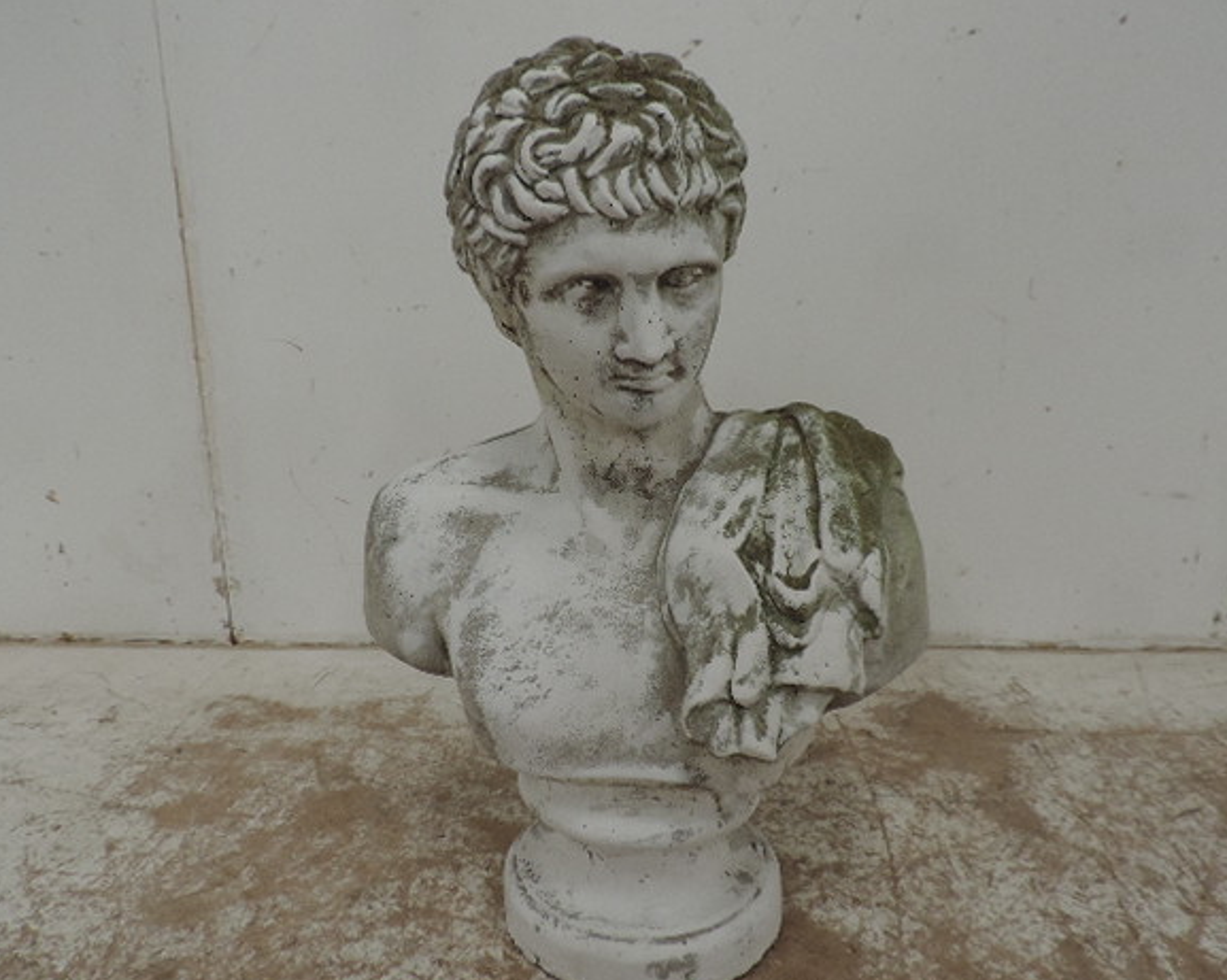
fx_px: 944
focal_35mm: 26
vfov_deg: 54.9
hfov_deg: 66.1
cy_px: 502
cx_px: 621
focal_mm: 4.3
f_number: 3
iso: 280
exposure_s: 1/30
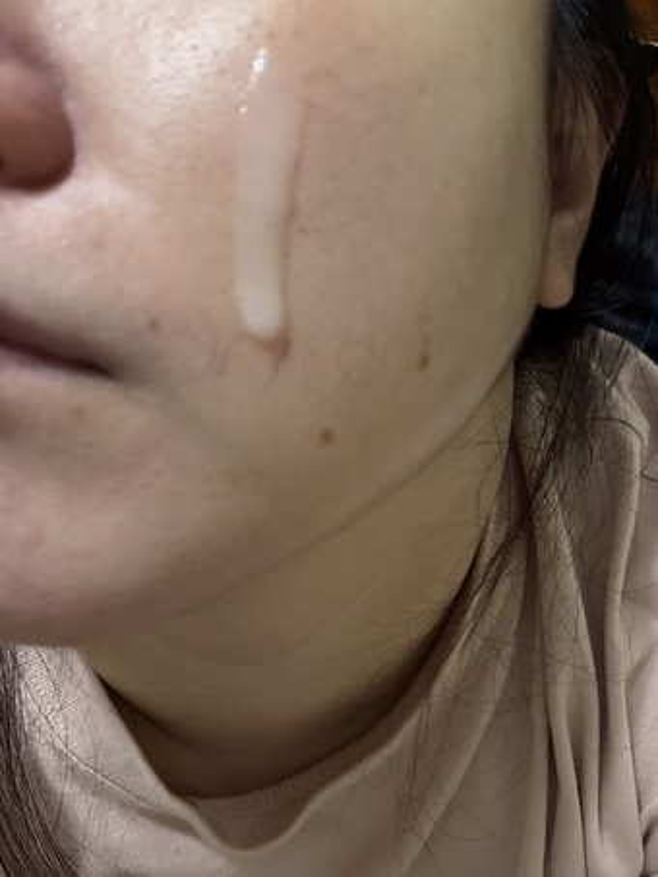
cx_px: 329
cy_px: 438
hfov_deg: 46.8
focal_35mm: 30
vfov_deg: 60.0
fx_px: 760
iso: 400
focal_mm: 2.71
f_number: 1.9
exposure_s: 1/30
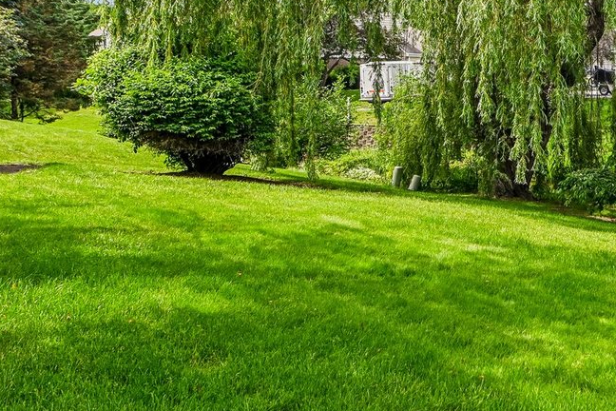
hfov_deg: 43.3
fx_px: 684
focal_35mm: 40
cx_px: 579
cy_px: 121
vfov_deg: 33.0
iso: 400
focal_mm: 16
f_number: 13
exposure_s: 1/200
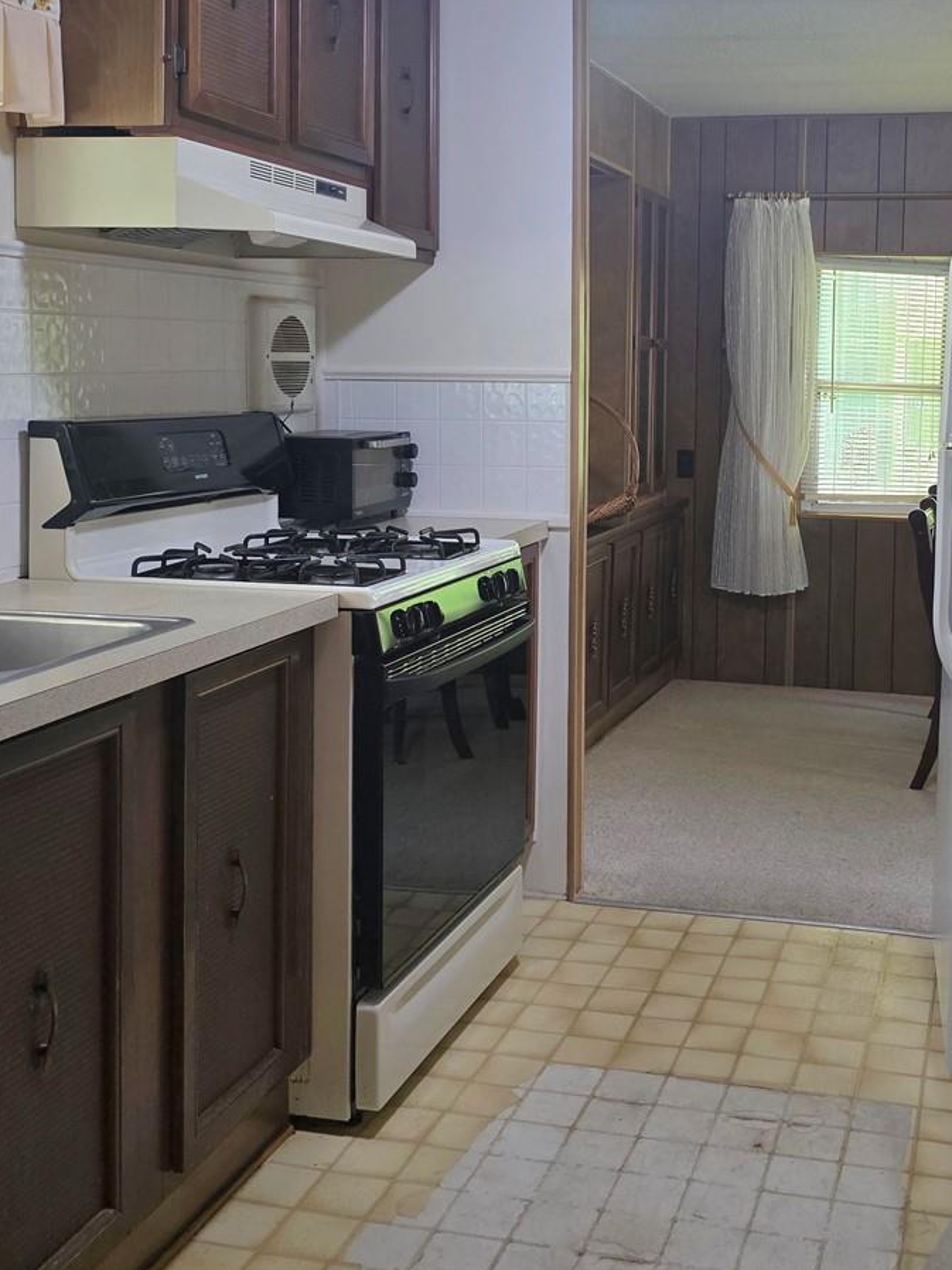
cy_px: 451
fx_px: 1504
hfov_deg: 34.6
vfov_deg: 45.3
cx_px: 669
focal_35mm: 41
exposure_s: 1/120
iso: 400
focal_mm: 6.3
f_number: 1.7
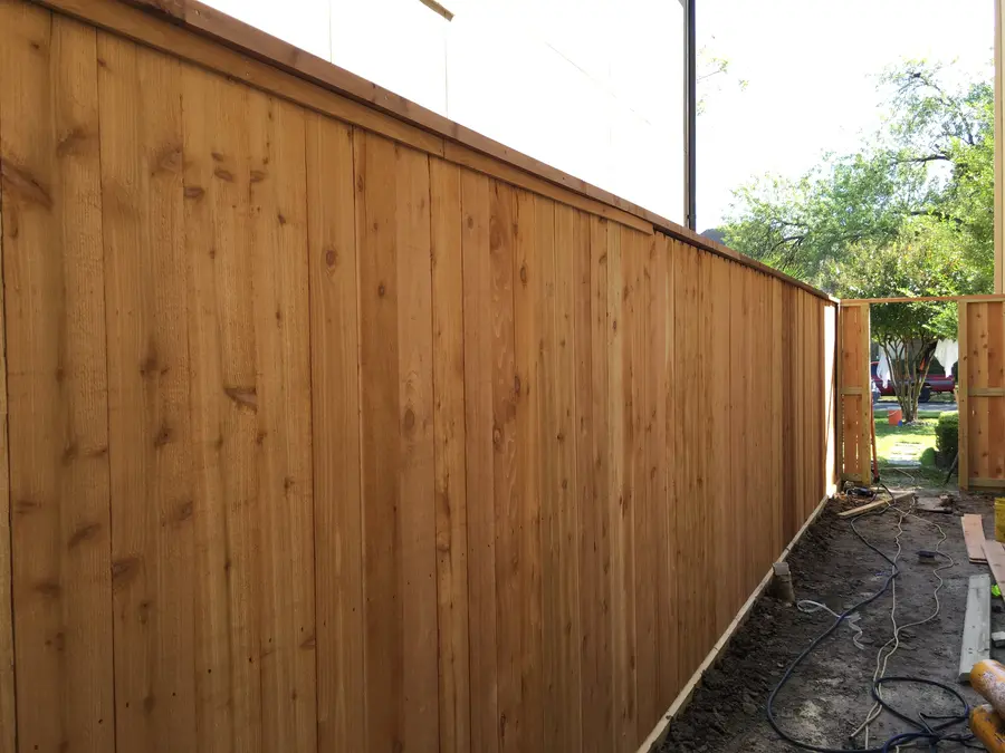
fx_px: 842
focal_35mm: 29
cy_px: 376
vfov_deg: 48.2
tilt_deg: -0.8
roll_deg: +0.7
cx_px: 502
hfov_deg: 61.7
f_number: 2.2
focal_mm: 4.15
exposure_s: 1/156
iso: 25
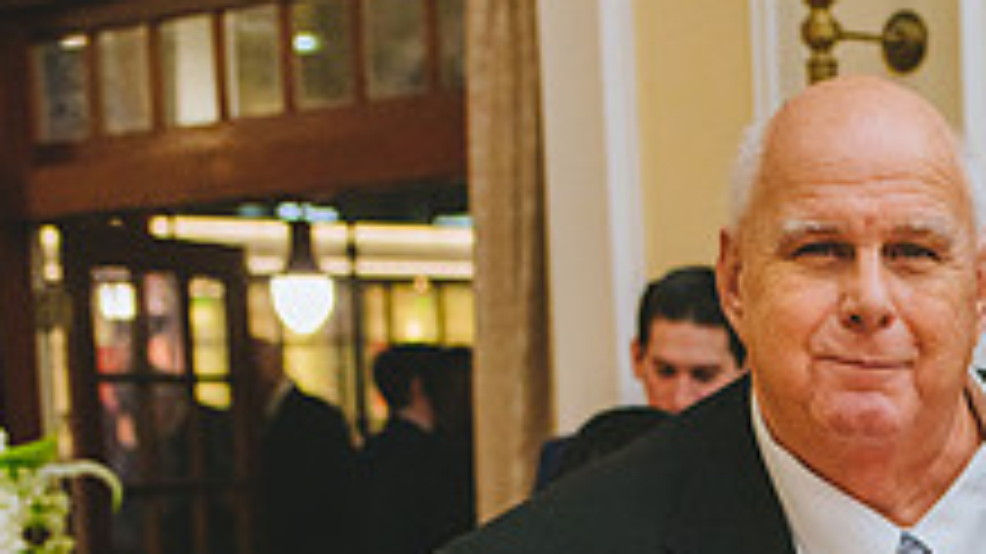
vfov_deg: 12.2
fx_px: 2535
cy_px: 664
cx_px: 1108
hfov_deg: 20.9
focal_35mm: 97
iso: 1600
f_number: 3.5
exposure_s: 1/160
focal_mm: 35
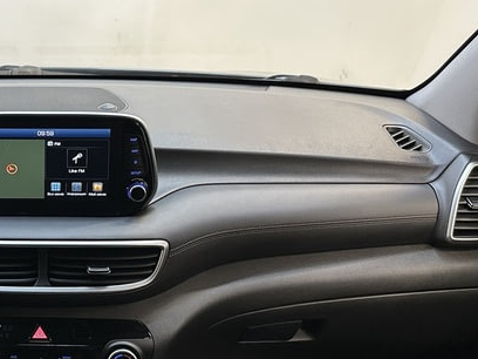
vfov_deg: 27.5
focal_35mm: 53
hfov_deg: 33.7
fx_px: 732
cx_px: 23
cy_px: 193
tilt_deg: -19.8
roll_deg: +0.0
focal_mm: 6.86
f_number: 1.78
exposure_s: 1/50
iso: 200
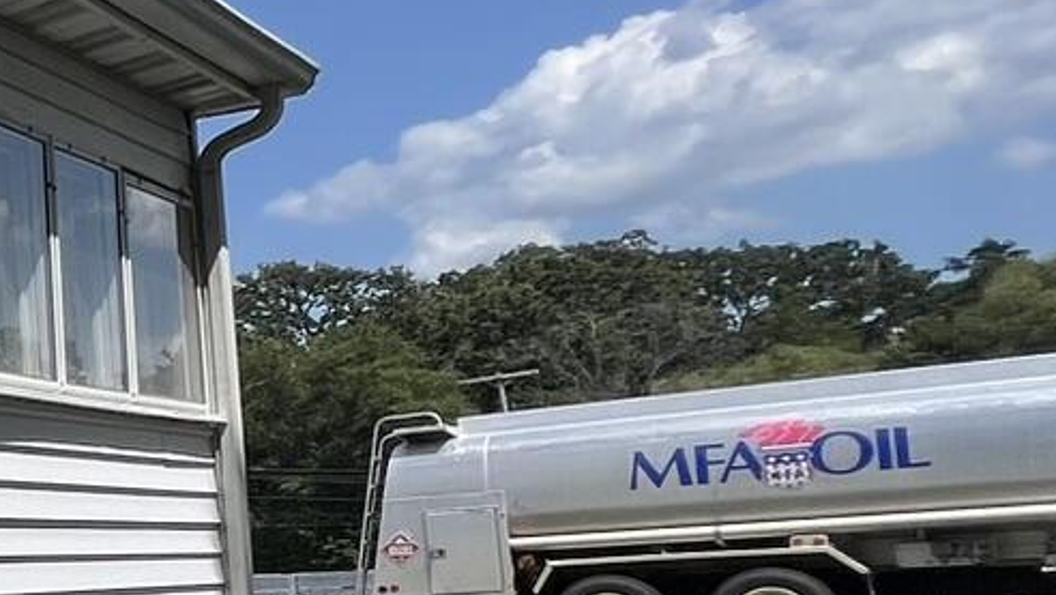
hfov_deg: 20.0
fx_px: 1652
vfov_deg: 19.9
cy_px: 556
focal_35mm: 59
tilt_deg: +3.5
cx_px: -1007
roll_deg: +2.5
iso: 32
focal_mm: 1.57
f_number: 1.8
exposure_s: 1/3311
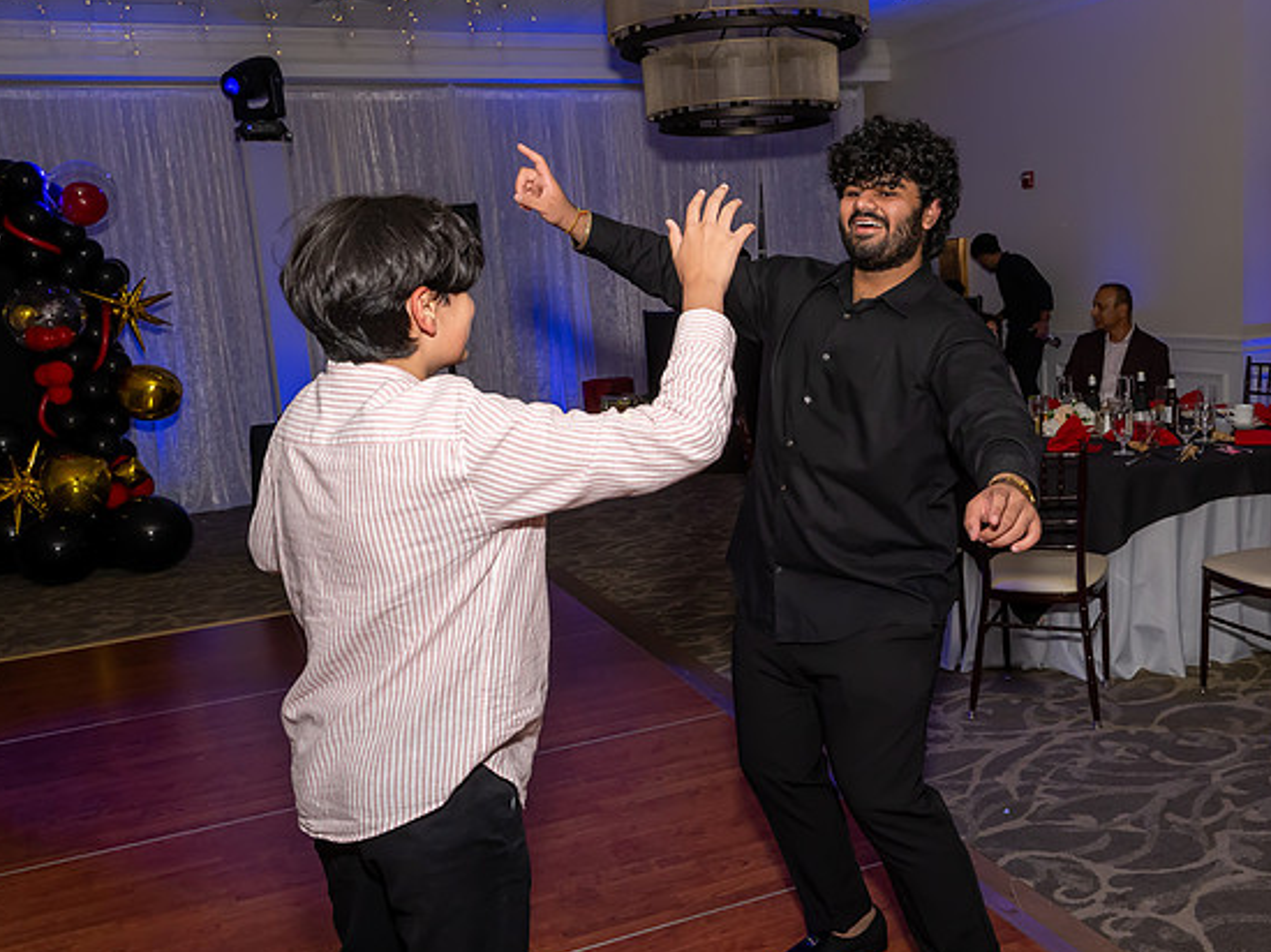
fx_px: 1174
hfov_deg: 56.4
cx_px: 769
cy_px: 463
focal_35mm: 32
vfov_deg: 44.1
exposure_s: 1/250
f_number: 8
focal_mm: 17
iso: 640
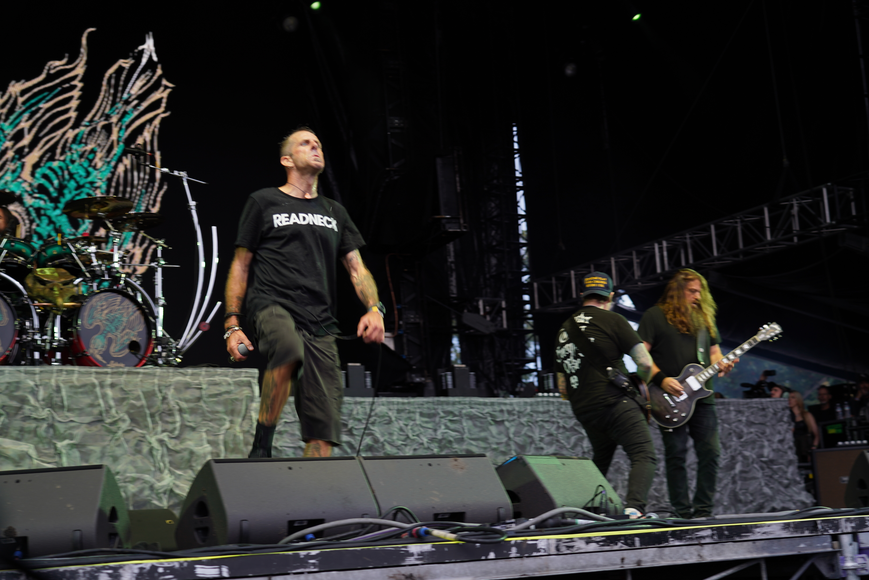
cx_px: 434
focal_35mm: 52
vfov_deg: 26.0
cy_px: 290
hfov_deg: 38.2
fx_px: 1255
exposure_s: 1/60
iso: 125
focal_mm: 52
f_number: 4
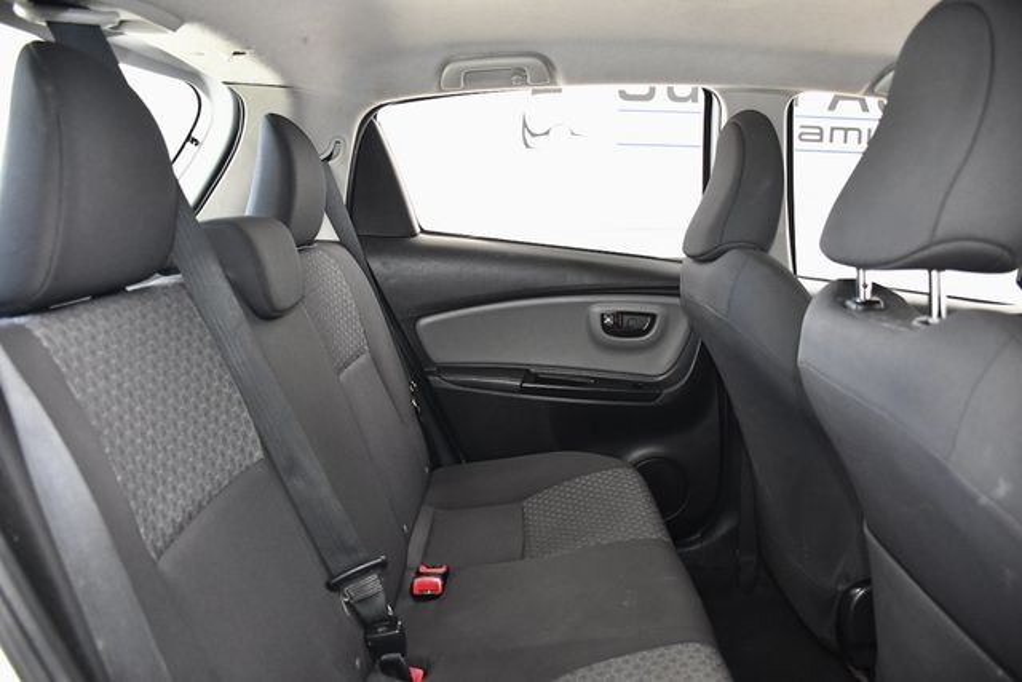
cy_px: 341
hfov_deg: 67.4
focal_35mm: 27
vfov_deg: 48.0
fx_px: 767
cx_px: 511
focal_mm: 18
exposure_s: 1/250
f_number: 3.5
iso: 2500
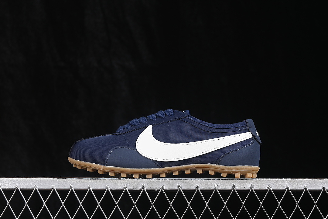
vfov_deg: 18.2
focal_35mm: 75
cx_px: 164
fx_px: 683
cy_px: 110
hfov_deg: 27.0
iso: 160
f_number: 6.3
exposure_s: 1/60
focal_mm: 50
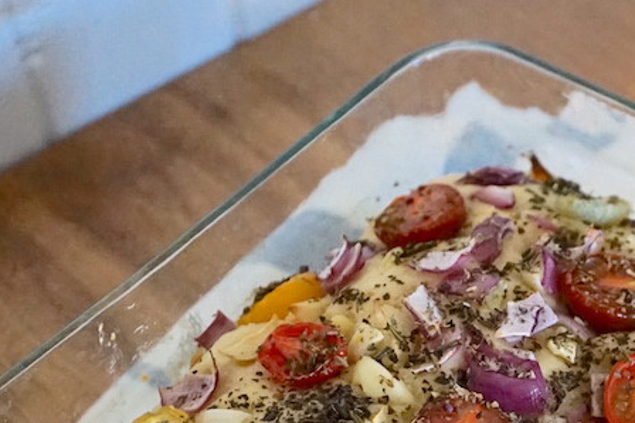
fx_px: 1747
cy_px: 499
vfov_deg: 13.5
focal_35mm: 99
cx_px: 744
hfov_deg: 19.5
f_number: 4
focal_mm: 37
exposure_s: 1/160
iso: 4000
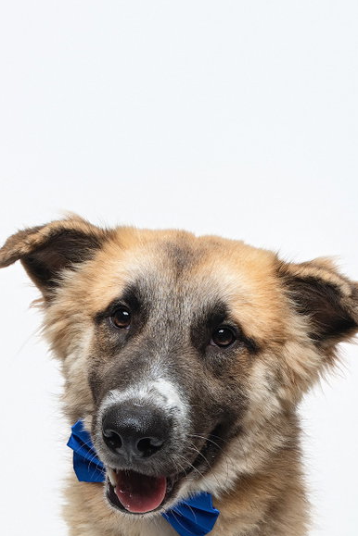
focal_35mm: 22
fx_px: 328
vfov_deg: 77.1
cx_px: 186
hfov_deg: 57.2
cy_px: 337
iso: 160
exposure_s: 1/250
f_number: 5.6
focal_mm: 17
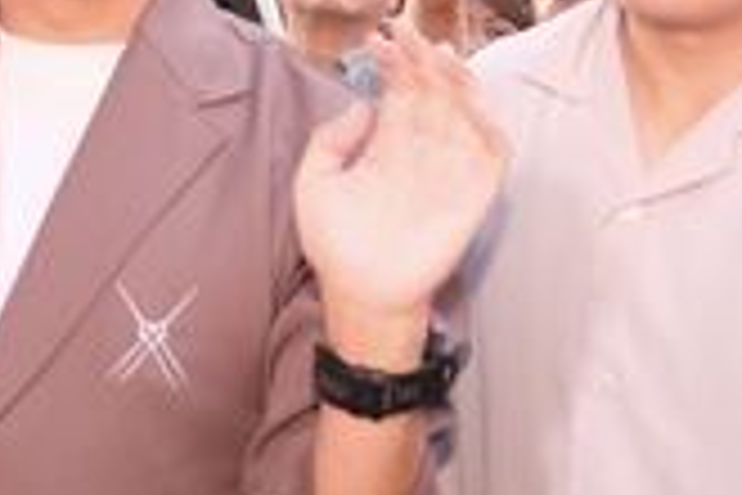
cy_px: 110
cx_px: 126
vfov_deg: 18.0
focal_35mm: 75
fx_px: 1546
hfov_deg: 26.4
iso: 2500
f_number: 2.8
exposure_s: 1/160
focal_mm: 20.6
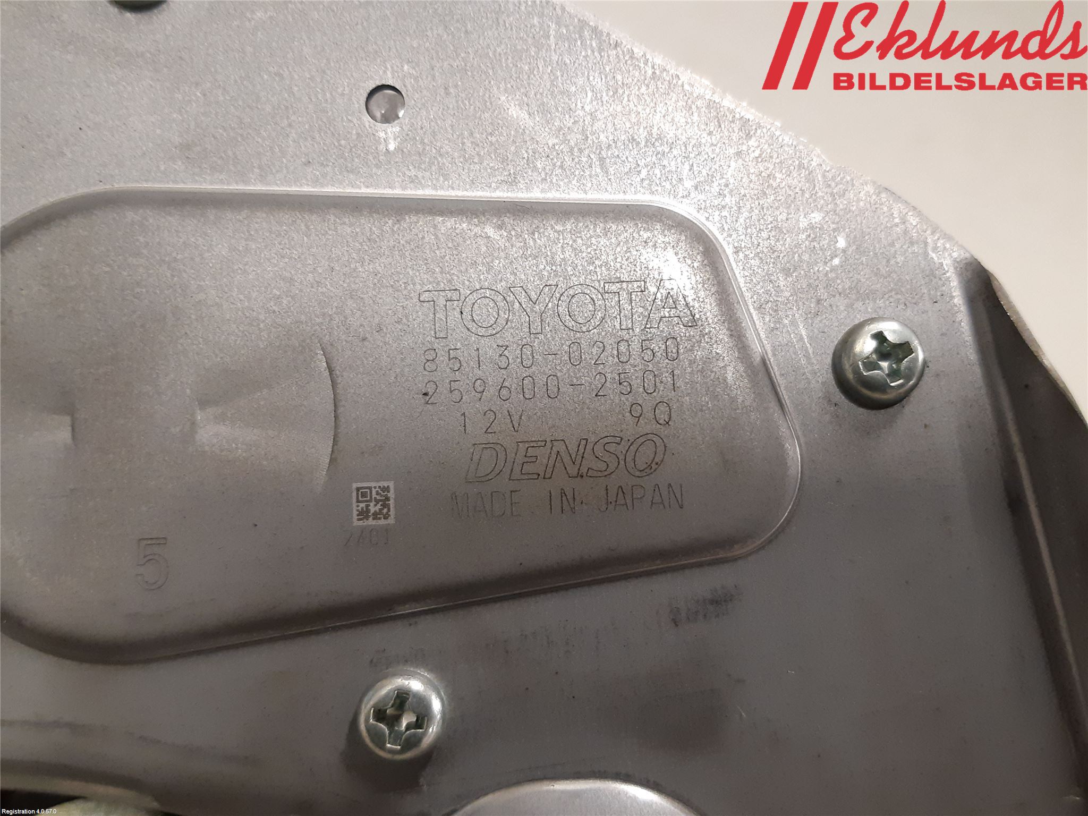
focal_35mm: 26
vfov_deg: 53.1
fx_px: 817
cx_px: 544
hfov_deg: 67.3
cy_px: 408
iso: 250
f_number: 1.7
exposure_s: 1/50
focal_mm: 3.93
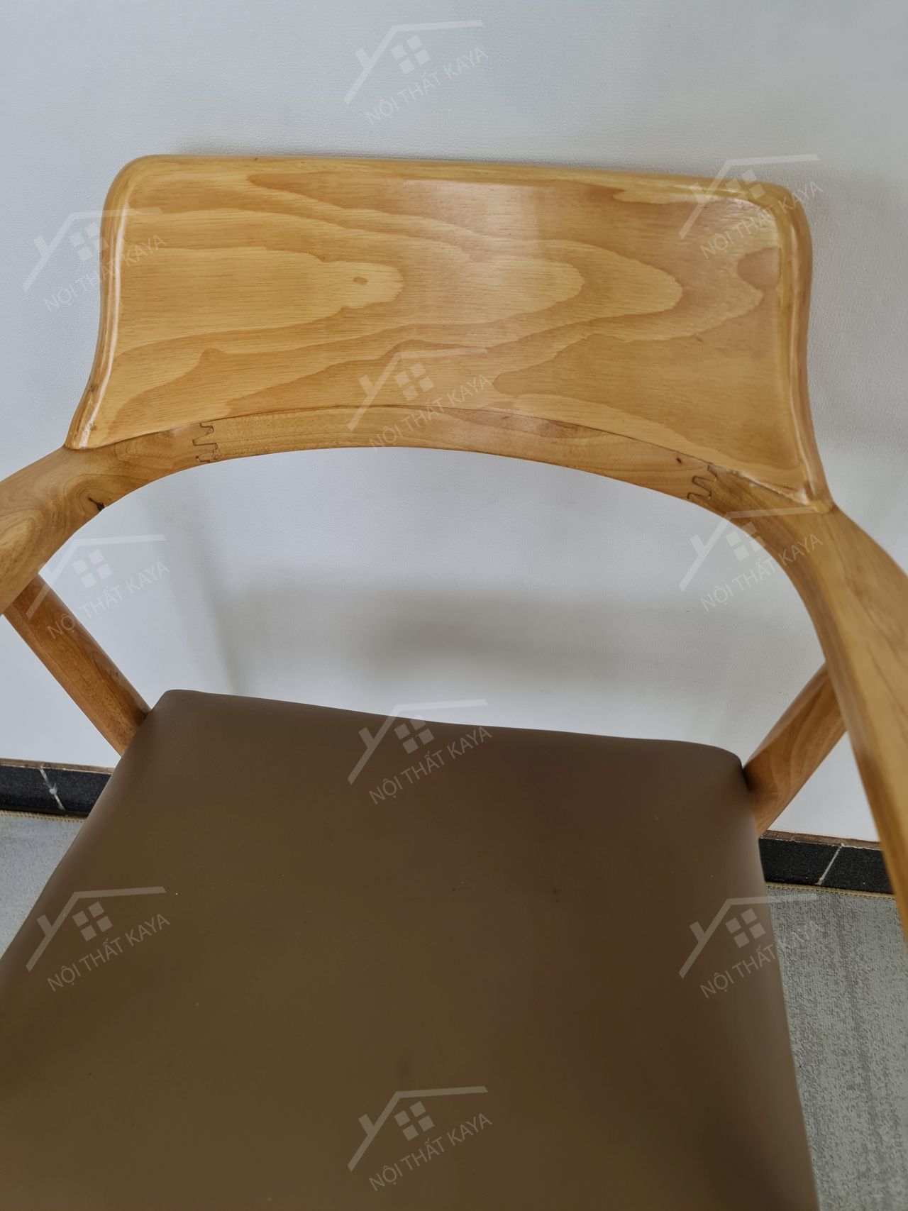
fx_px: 874
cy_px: 606
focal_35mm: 25
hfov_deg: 54.9
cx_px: 454
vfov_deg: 69.4
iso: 50
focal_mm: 7
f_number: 1.8
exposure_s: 1/100
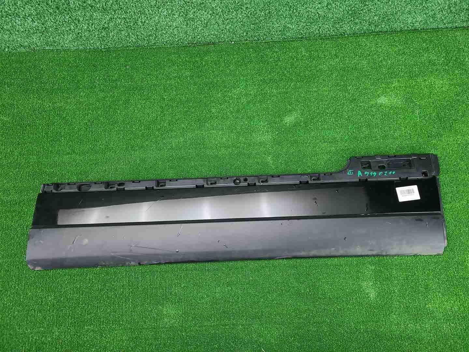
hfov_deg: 67.3
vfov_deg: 53.1
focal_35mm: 26
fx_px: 352
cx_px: 234
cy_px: 176
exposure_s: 1/50
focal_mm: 5.4
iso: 194
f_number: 1.8
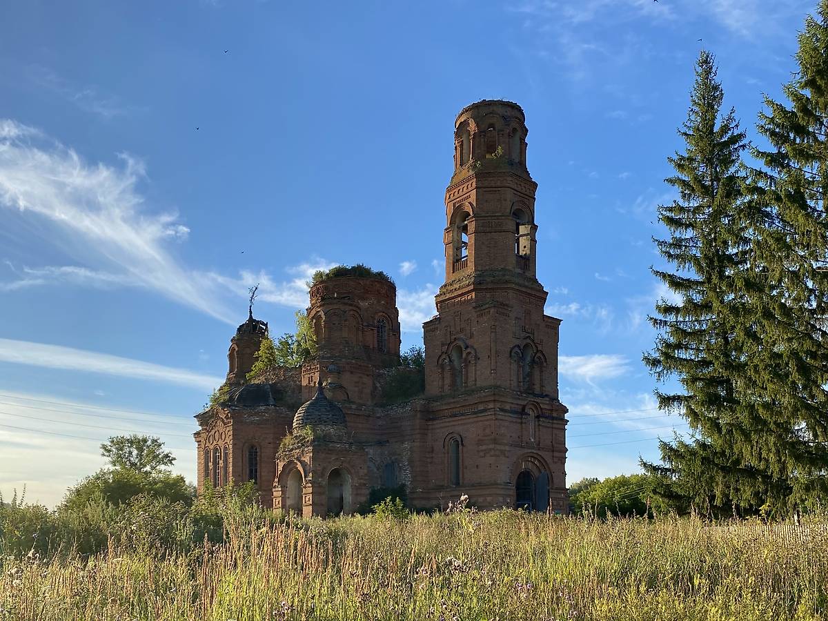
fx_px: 622
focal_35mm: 26
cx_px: 414
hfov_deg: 67.3
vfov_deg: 53.1
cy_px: 310
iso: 32
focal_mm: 4.25
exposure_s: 1/1629
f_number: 1.8
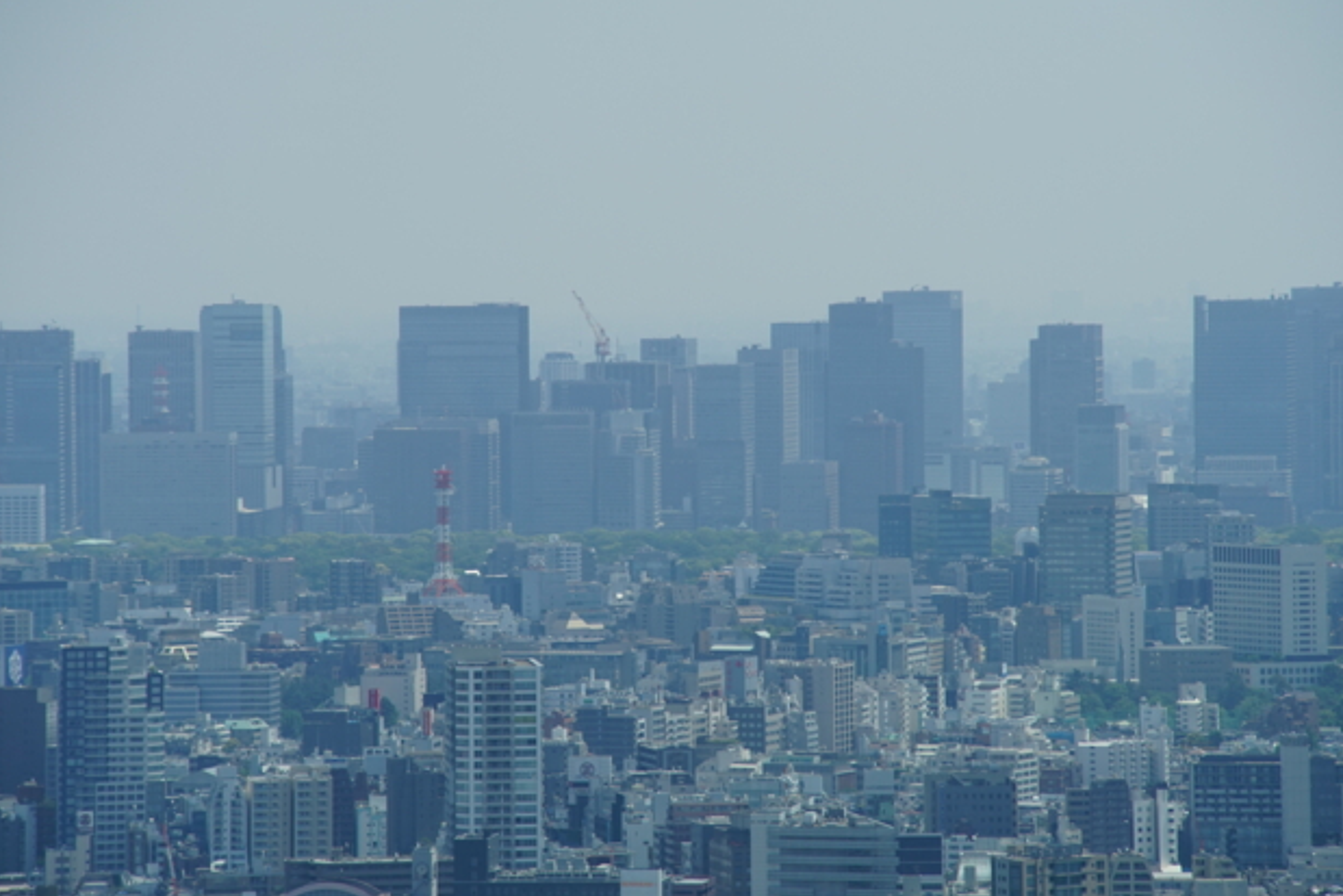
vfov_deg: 6.3
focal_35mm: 217
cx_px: 679
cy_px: 450
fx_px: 8097
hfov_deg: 9.5
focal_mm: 210
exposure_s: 1/1000
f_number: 8
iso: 500
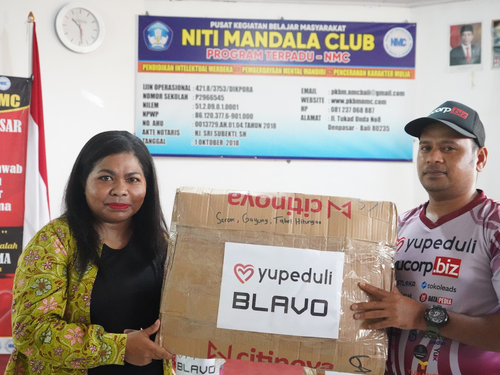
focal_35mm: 45
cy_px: 205
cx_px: 277
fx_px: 650
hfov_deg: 42.0
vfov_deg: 32.2
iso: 20000
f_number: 5
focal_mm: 36
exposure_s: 1/320
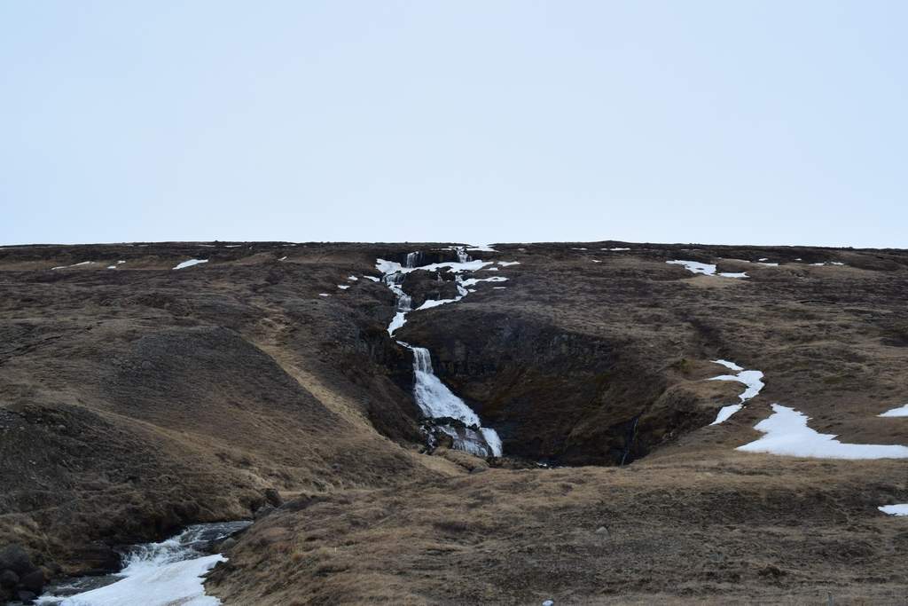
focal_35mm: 36
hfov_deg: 53.1
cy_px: 303
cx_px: 454
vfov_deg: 36.9
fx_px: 908
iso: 400
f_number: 10
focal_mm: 24
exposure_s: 1/320
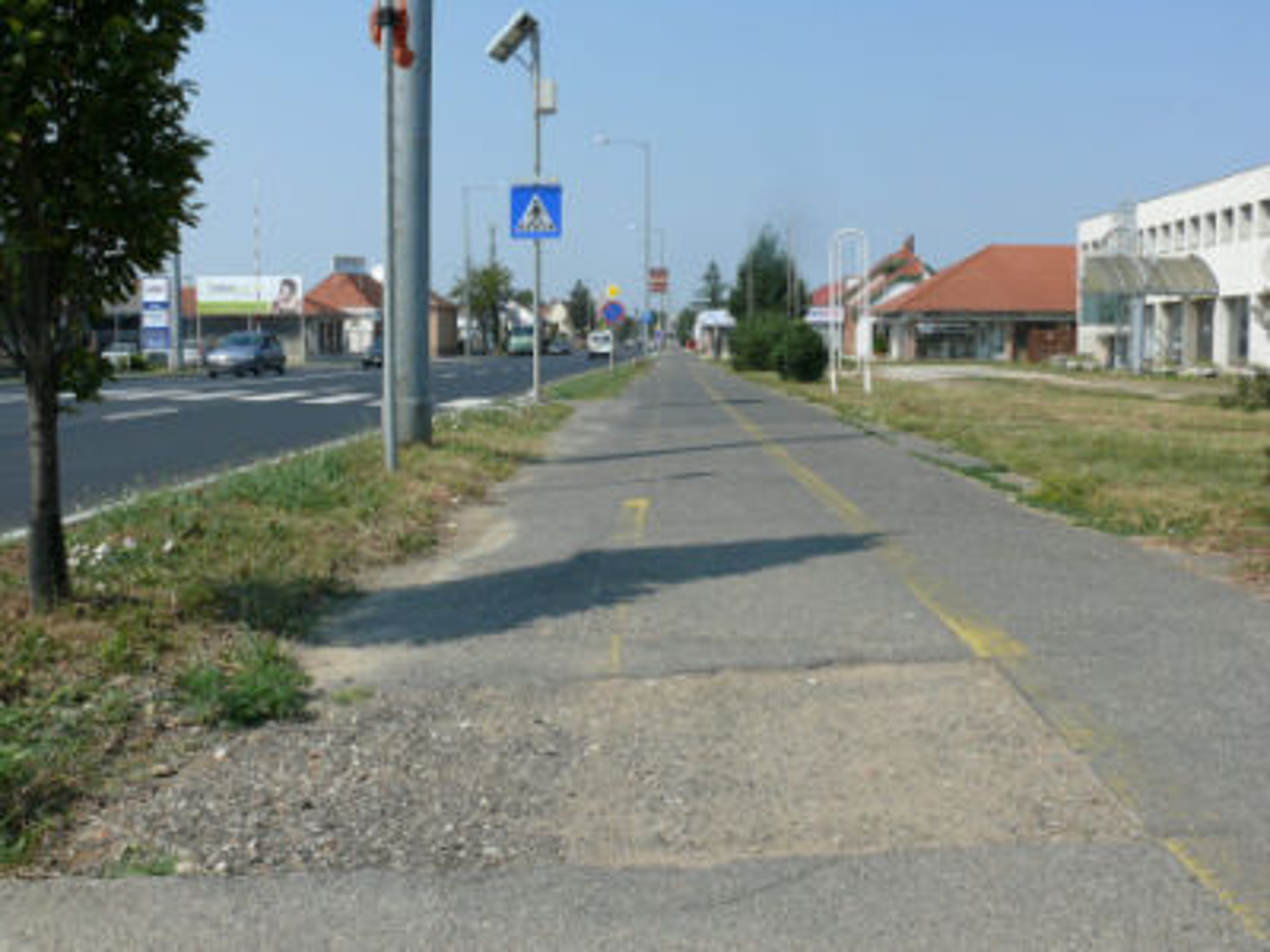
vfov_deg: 40.7
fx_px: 1284
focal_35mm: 35
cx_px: 635
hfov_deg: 52.6
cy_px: 476
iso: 100
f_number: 7.1
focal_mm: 7.4
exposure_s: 1/400
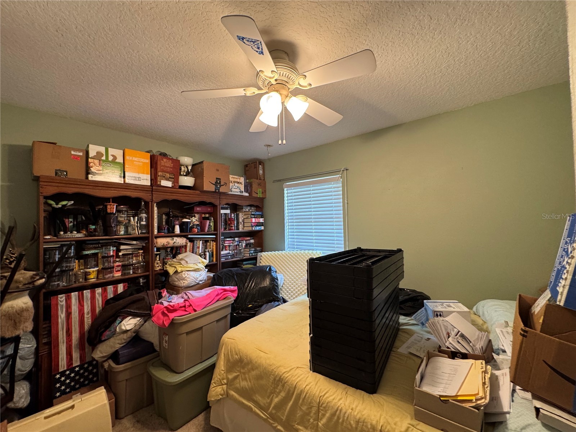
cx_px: 288
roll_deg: -0.4
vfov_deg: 85.7
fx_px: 233
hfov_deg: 102.1
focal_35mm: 14
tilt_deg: -0.8
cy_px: 216
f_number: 2.2
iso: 250
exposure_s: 1/60
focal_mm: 2.22
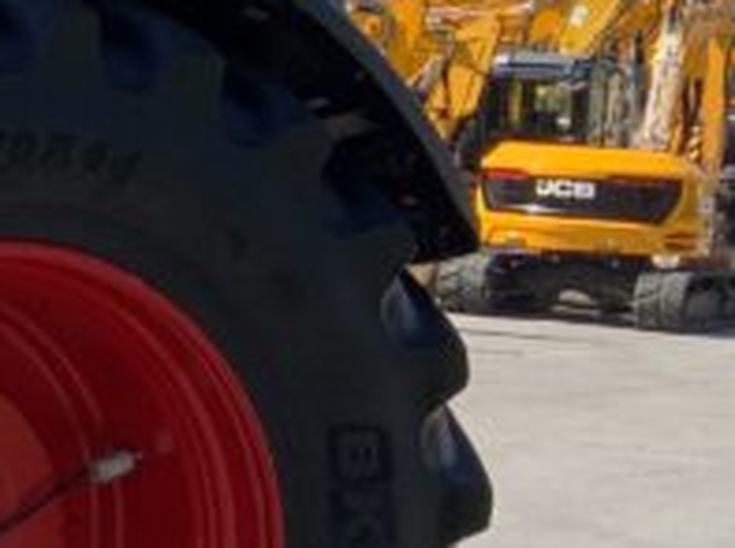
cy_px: 149
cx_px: -903
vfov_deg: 9.8
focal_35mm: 151
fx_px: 3200
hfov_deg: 11.3
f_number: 1.8
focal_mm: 3
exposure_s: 1/1490
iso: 16
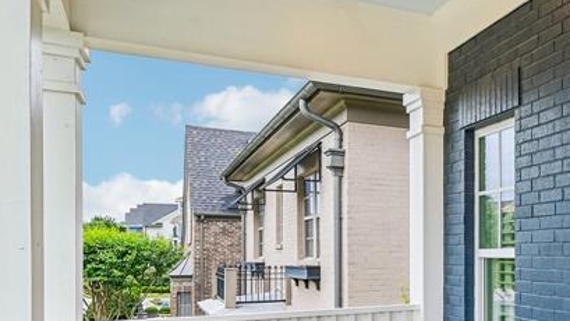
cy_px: 248
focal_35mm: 42
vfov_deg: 27.9
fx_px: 635
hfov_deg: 42.8
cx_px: 548
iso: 400
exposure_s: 1/100
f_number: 8
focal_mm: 16
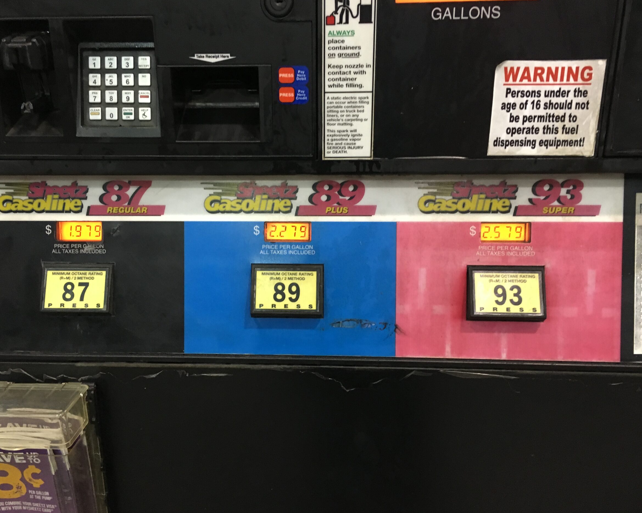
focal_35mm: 31
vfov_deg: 47.1
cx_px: 299
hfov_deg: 57.1
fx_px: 589
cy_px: 256
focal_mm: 4.15
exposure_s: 1/24
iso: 200
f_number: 2.2
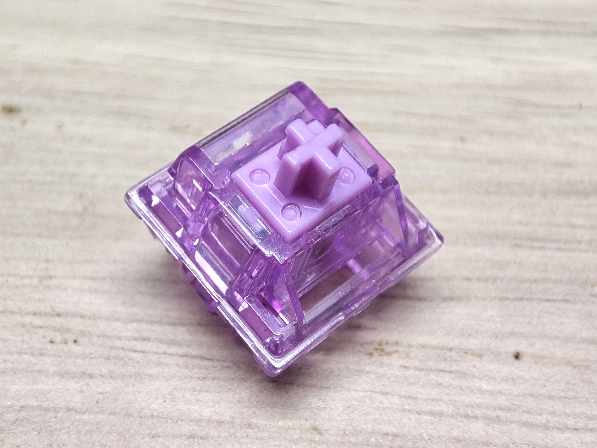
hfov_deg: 38.9
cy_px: 223
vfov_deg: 29.7
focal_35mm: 49
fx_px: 845
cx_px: 293
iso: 161
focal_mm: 4.03
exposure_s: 1/50
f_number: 2.4
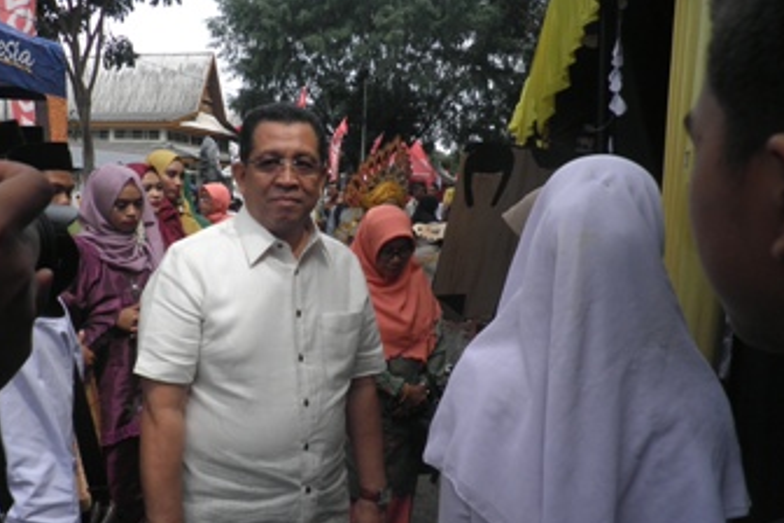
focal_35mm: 32
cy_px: 260
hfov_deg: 58.2
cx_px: 308
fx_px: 697
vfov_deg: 41.1
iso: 64
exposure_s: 1/80
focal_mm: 4.3
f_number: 8.3
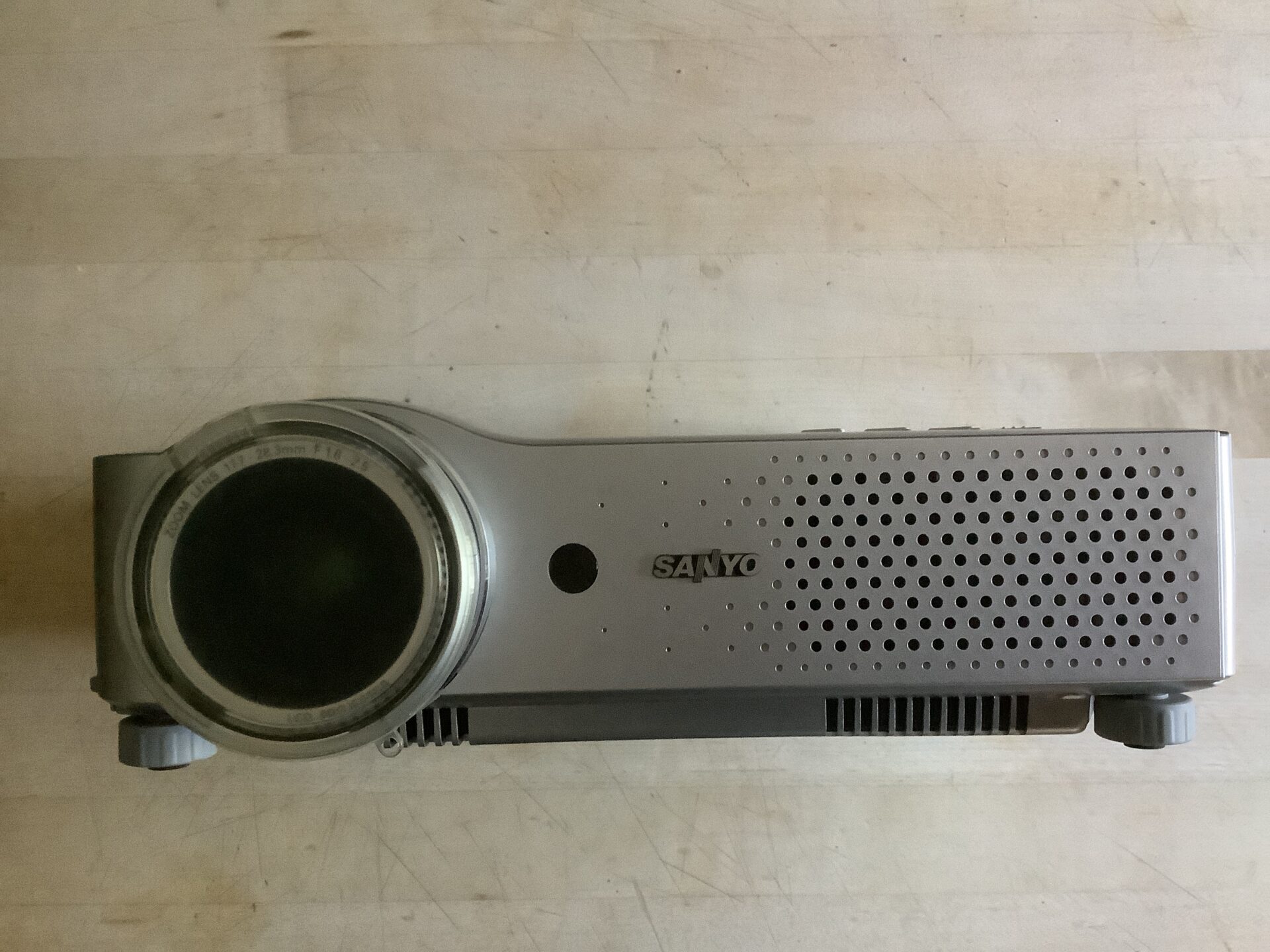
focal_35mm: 31
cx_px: 635
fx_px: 1137
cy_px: 476
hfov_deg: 58.4
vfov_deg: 45.4
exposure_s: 1/30
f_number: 2.4
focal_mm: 3.3
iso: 500
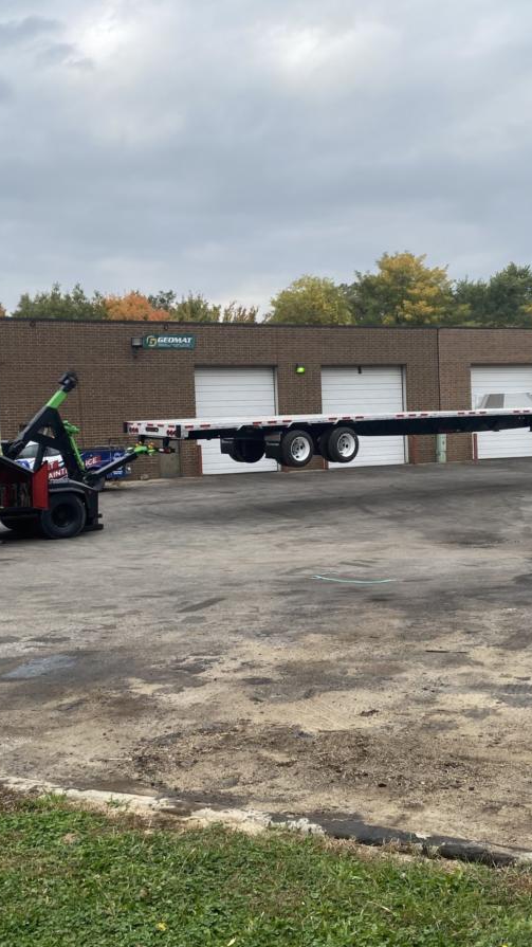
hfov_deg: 31.2
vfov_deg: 52.8
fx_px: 954
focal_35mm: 38
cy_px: 475
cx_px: 262
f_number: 1.8
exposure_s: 1/1182
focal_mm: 4.25
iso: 32
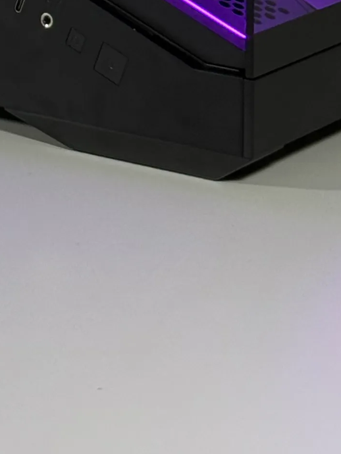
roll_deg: -0.7
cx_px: -7
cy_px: -454
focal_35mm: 205
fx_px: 2693
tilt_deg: -2.1
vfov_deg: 9.1
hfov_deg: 7.2
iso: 125
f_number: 1.78
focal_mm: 6.76
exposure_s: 1/60
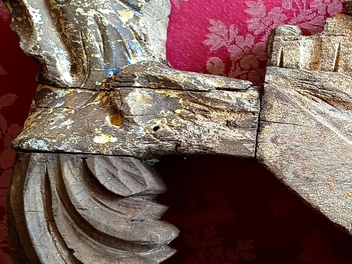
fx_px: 508
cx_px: 343
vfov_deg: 29.0
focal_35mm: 50
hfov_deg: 35.0
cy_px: 156
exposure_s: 1/25
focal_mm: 5.24
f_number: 1.7
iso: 1154
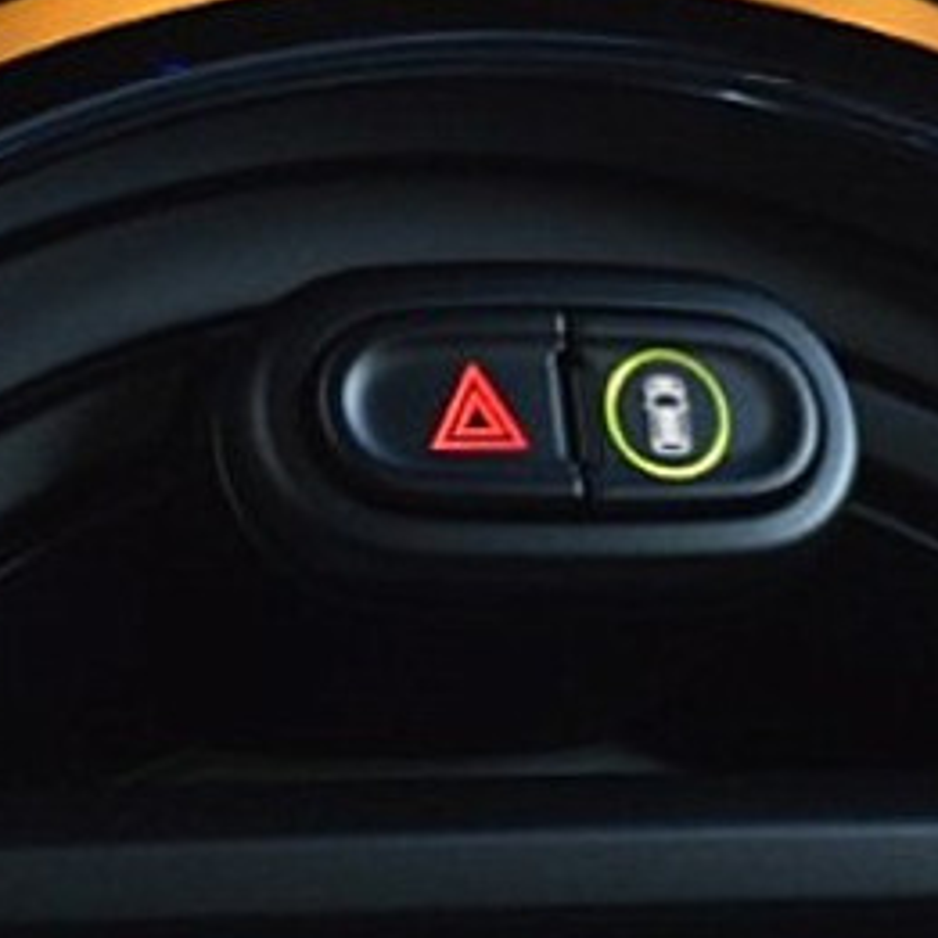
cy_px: 1491
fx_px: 4599
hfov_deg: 11.6
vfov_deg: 11.1
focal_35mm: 150
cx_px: 334
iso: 800
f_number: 5
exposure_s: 1/60
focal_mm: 22
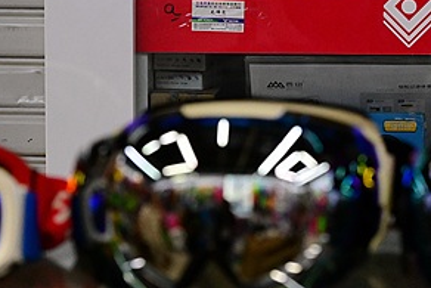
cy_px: -4
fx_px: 2360
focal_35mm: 197
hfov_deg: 10.3
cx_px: 525
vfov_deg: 7.0
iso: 5000
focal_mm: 72
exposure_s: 1/125
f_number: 7.1
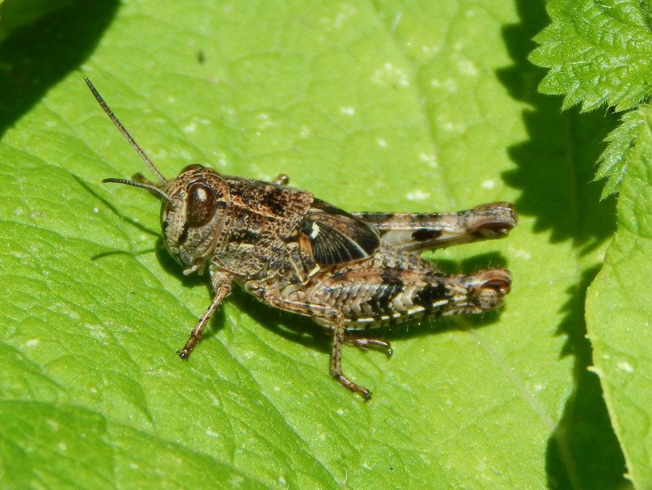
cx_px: 308
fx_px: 4126
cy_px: 239
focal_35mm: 219
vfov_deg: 6.8
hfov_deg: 9.0
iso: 125
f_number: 5.4
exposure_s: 1/640
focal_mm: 37.1
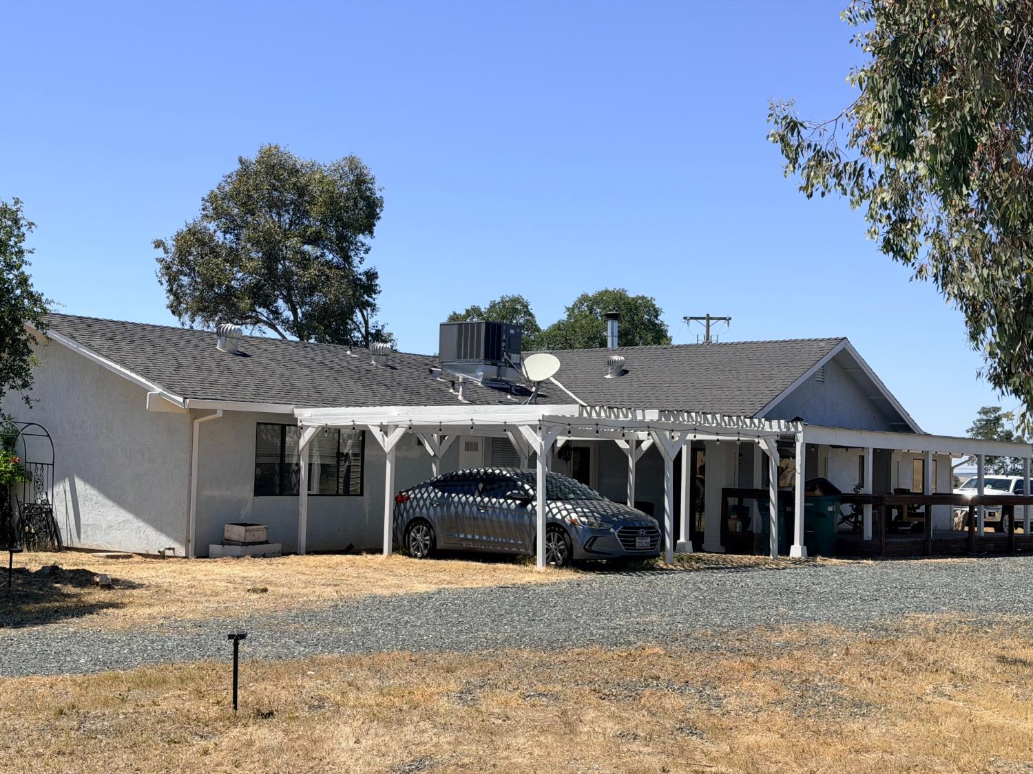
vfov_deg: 30.3
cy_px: 387
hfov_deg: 39.7
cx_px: 516
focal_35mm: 48
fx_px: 1432
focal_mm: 6.76
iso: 64
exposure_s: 1/4878
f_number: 1.78
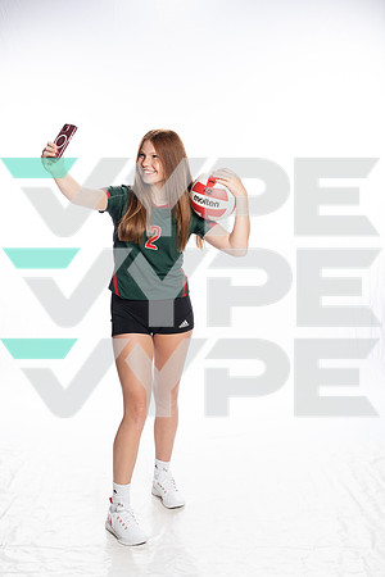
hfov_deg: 27.0
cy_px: 288
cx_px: 192
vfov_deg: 39.6
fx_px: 802
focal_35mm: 50
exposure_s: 1/250
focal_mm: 50
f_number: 8
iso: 400
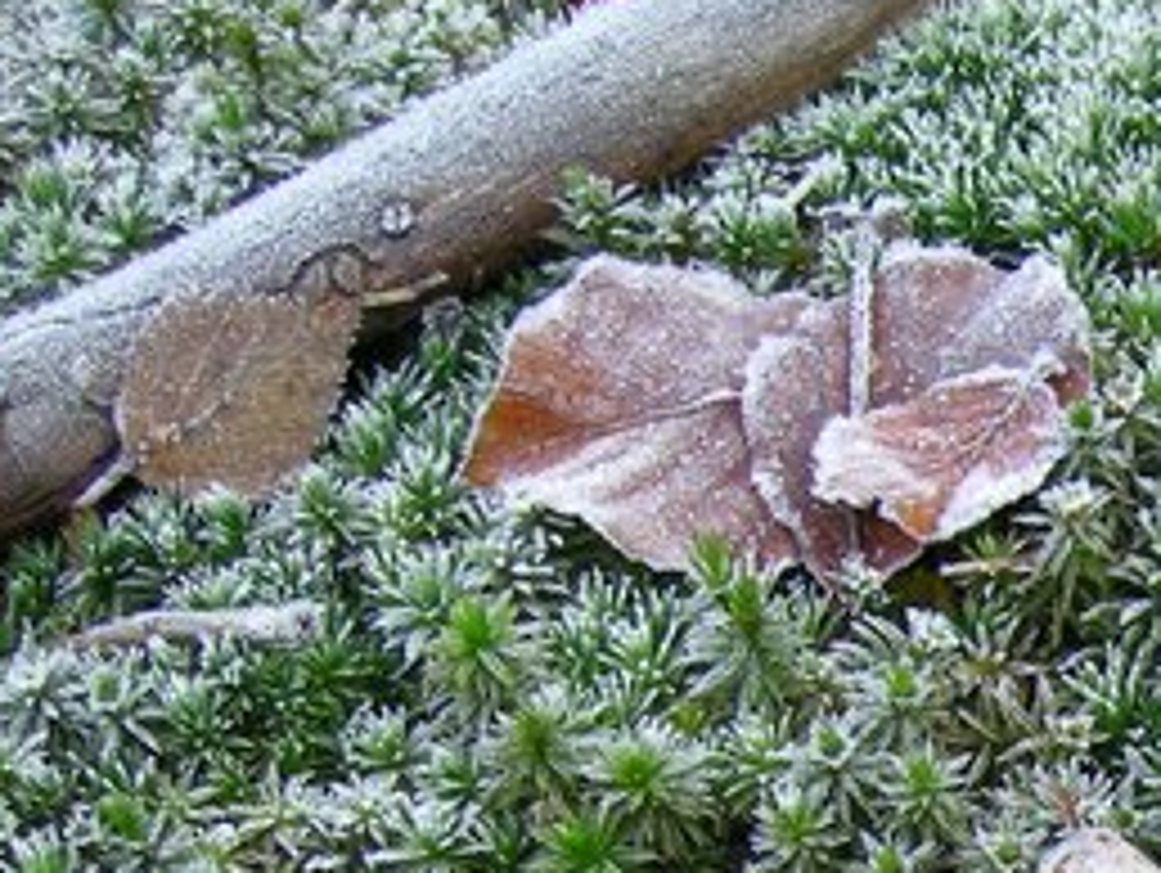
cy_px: 1485
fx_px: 4364
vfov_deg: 10.8
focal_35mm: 130
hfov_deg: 14.1
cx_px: 1820
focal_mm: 7.5
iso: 91
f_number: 2.7
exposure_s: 1/48.3
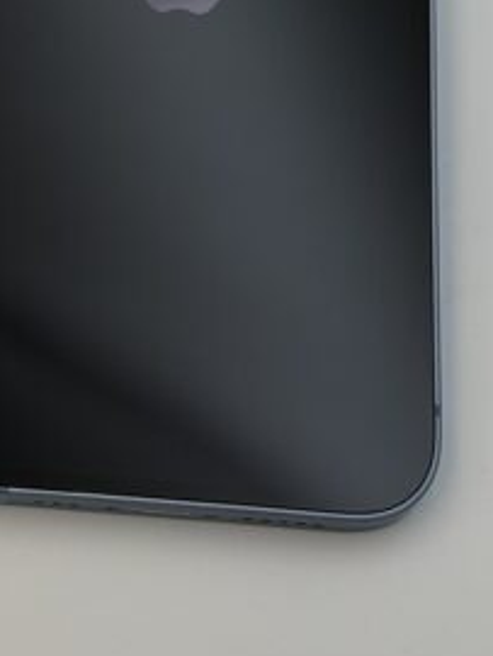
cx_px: -170
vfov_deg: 13.6
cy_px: -85
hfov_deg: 10.2
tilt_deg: -67.4
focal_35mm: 142
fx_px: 2692
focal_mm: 6.76
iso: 64
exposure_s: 1/566
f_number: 1.78
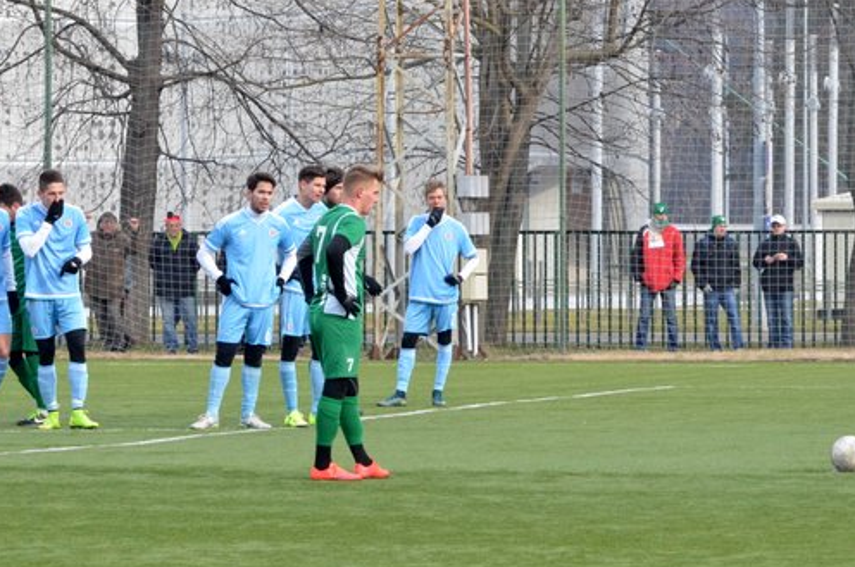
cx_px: 403
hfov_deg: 7.8
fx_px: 6277
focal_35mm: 265
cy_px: 272
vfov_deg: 5.2
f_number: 14
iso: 1600
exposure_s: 1/250
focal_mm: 125
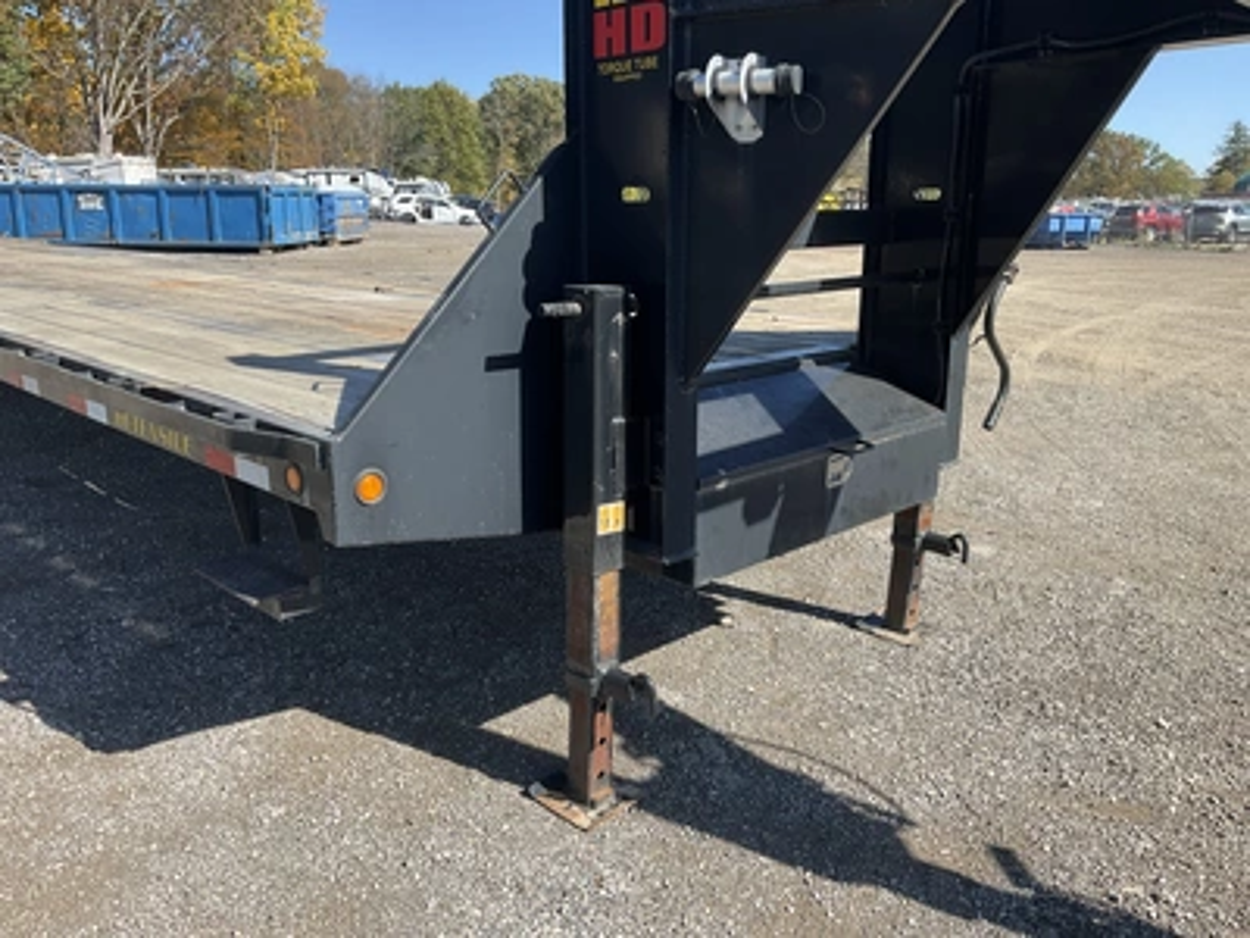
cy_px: 469
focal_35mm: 29
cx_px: 625
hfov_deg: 61.7
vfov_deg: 48.2
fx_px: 1047
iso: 25
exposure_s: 1/816
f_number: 1.8
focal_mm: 3
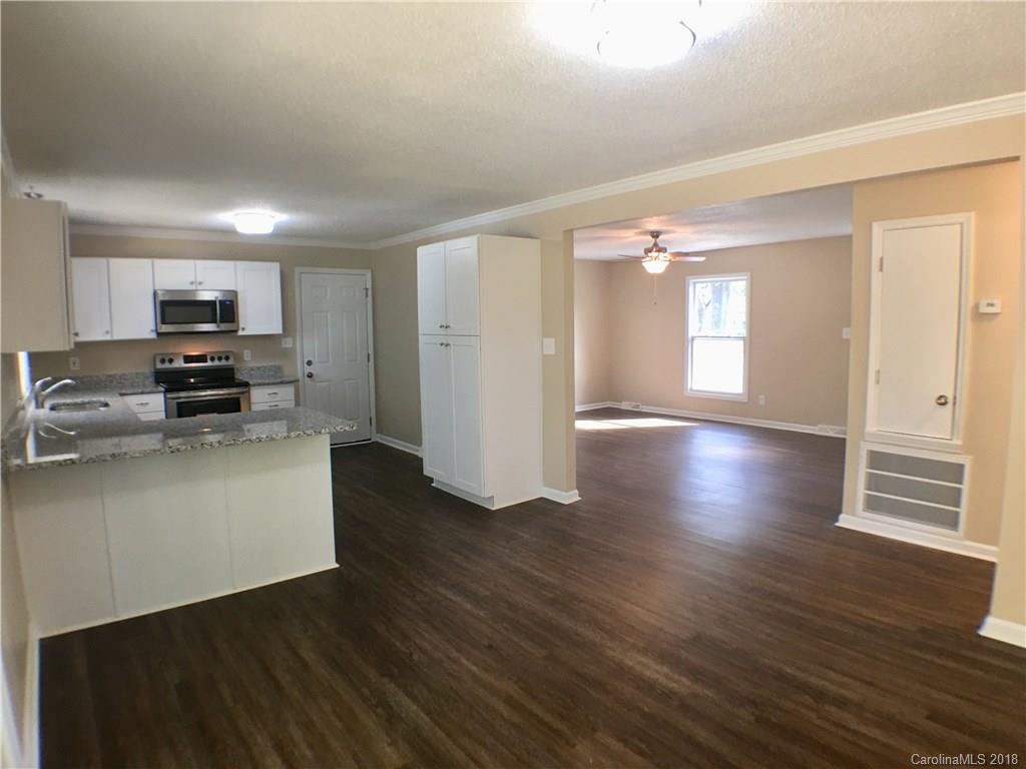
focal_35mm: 29
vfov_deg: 48.2
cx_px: 513
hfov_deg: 61.7
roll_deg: +0.7
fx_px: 860
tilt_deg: -4.4
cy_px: 384
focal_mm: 4.15
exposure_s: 1/15
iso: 32
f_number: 2.2
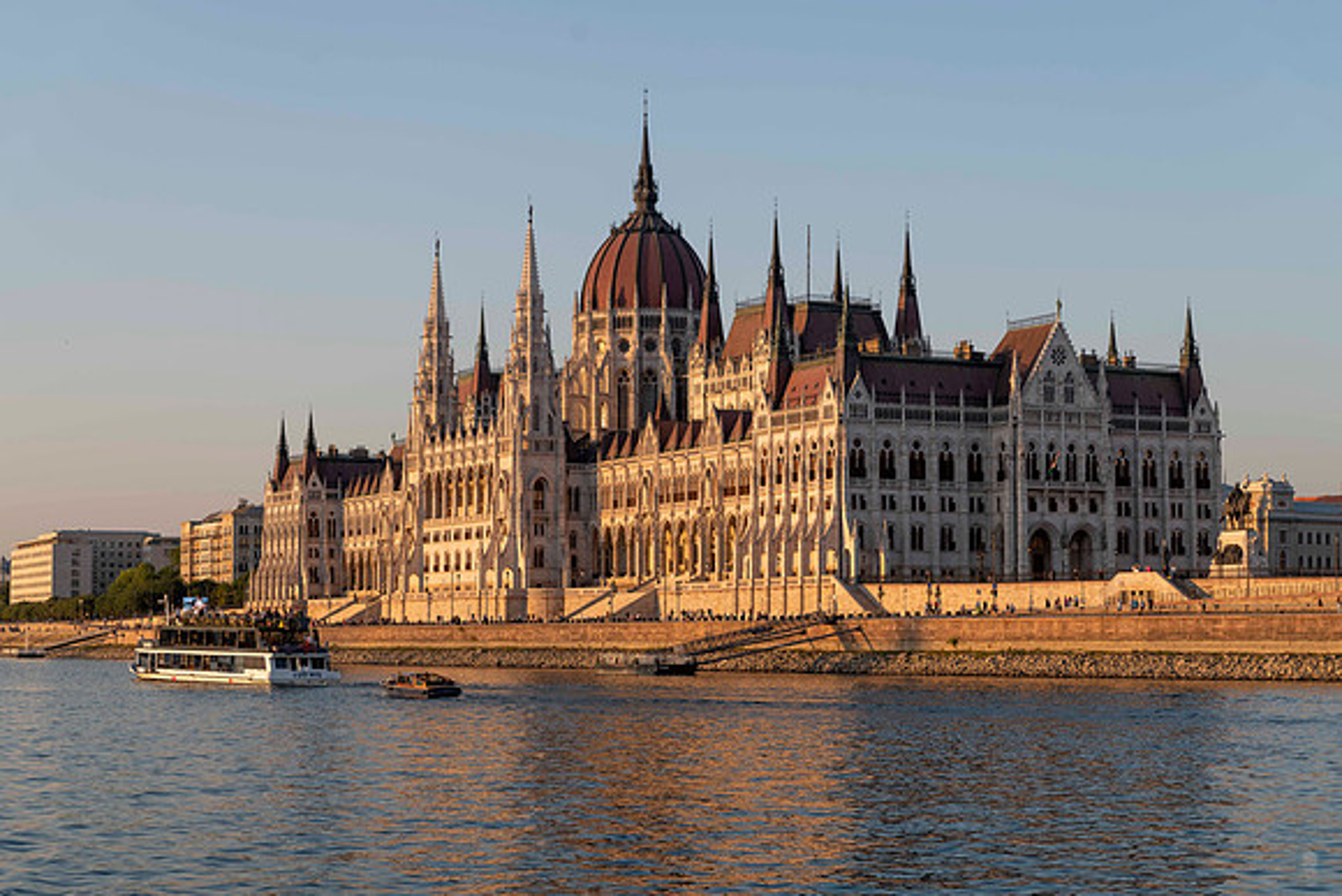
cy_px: 448
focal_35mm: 71
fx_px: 2643
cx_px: 671
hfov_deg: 28.5
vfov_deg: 19.2
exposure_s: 1/160
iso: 72
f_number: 5
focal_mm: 70
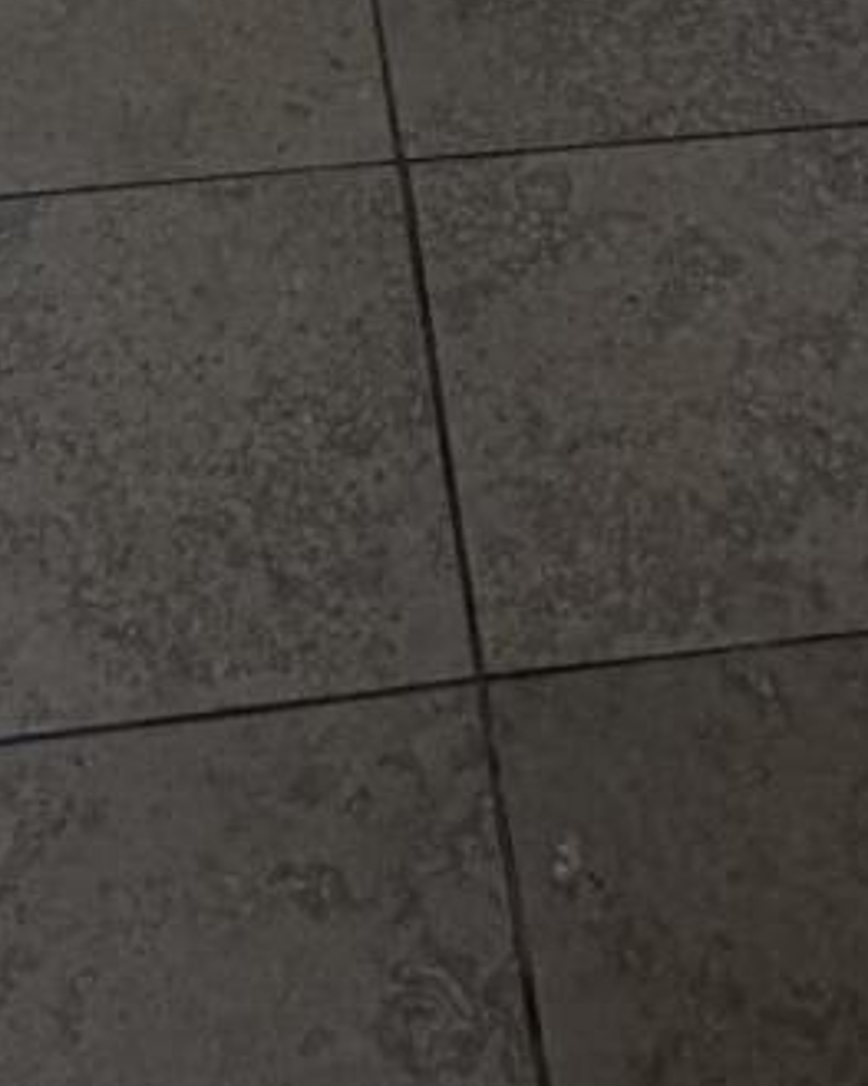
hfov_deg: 18.4
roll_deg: -1.9
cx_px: 561
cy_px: -1056
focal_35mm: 83
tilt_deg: -14.6
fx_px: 2667
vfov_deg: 17.2
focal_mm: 2.22
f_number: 2.2
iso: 125
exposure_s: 1/121
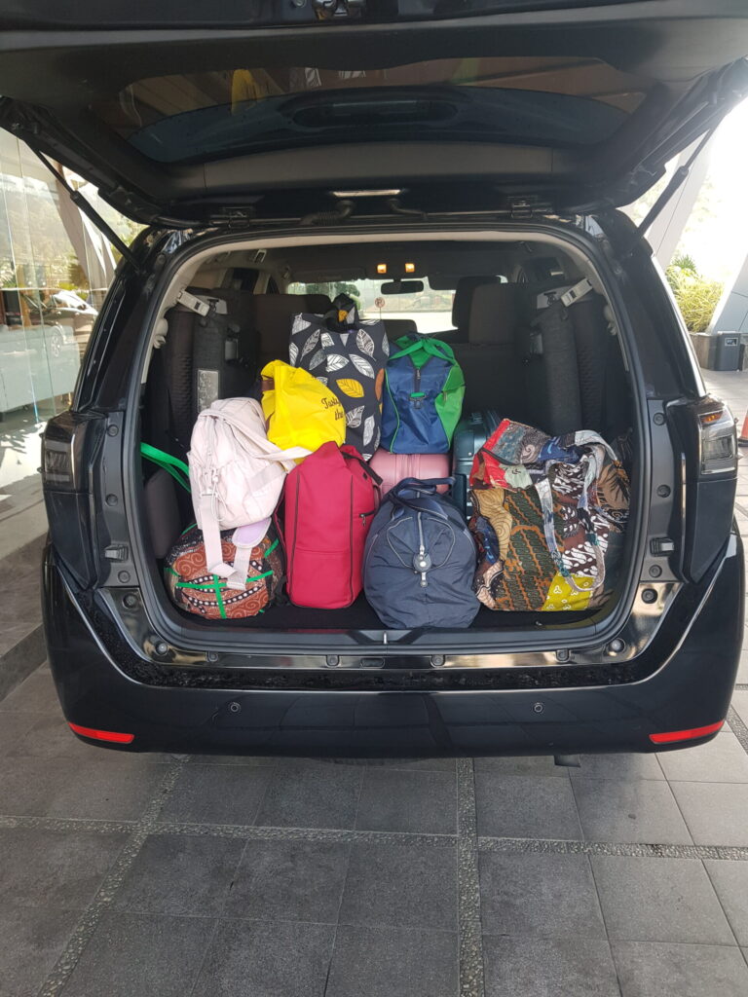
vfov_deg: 67.3
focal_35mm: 26
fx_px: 749
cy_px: 498
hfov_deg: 53.1
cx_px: 374
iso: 64
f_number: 1.7
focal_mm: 4.3
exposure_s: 1/100
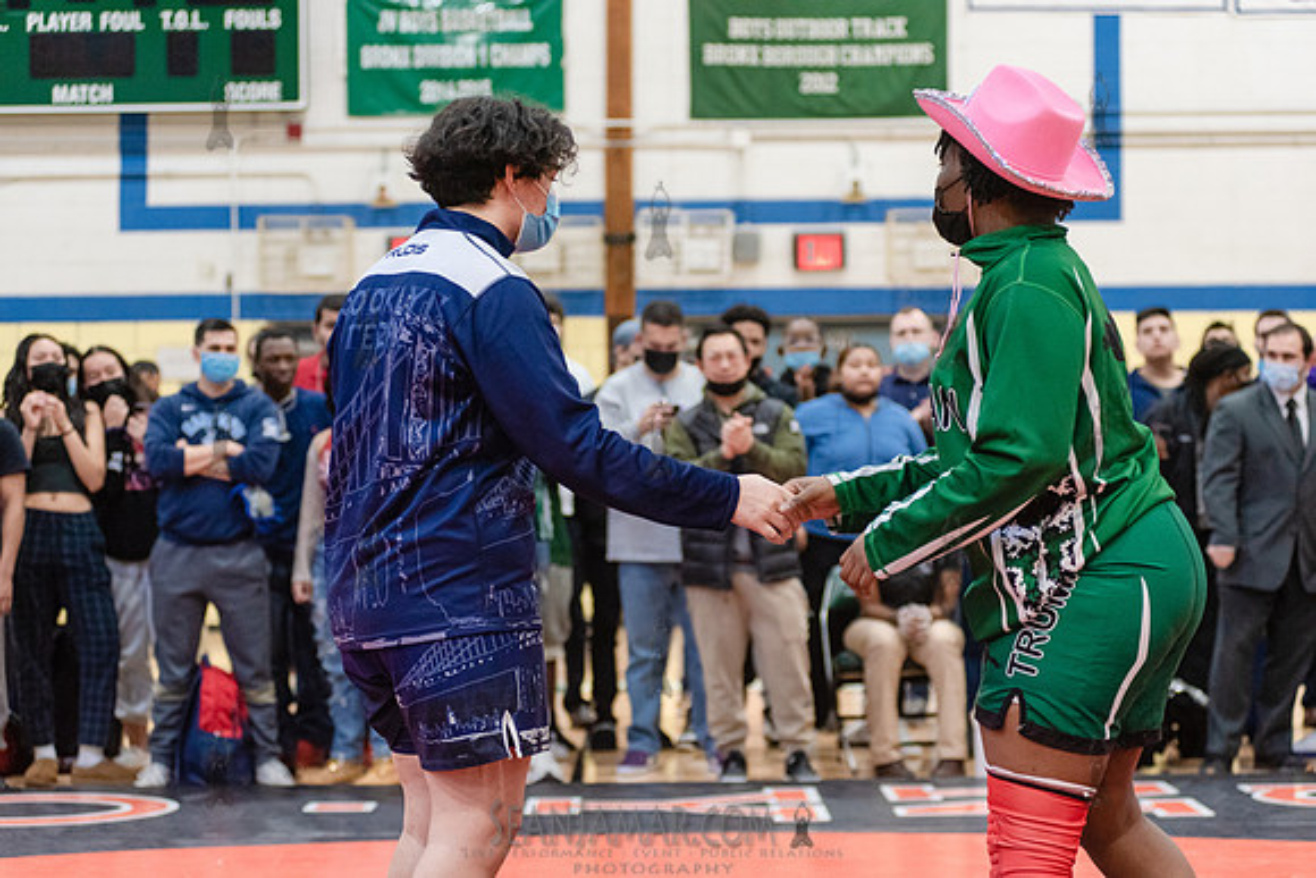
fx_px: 2925
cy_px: 439
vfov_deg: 17.1
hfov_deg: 25.4
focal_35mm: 80
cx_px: 658
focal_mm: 80
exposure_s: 1/320
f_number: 3.5
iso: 4000
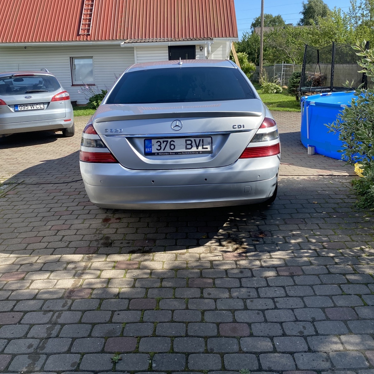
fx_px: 379
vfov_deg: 52.2
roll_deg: +0.5
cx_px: 186
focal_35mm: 31
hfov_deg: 52.5
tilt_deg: -6.8
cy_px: 151
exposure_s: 1/1330
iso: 32
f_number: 1.8
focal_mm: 4.25
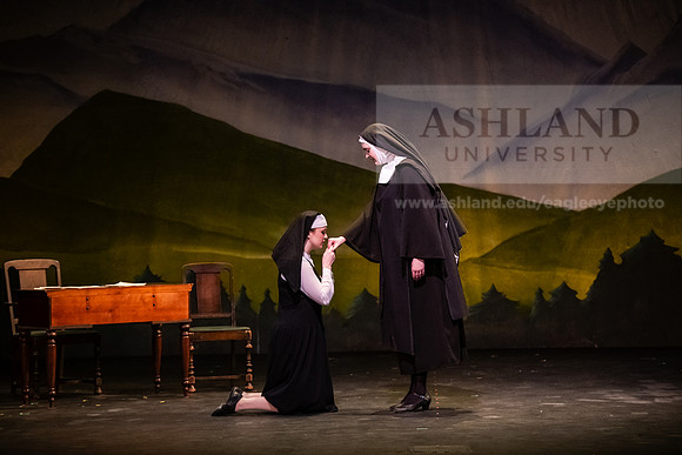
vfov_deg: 11.2
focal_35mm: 122
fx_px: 2312
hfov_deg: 16.8
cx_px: 341
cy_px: 228
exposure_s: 1/200
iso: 4000
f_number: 3.2
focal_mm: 122
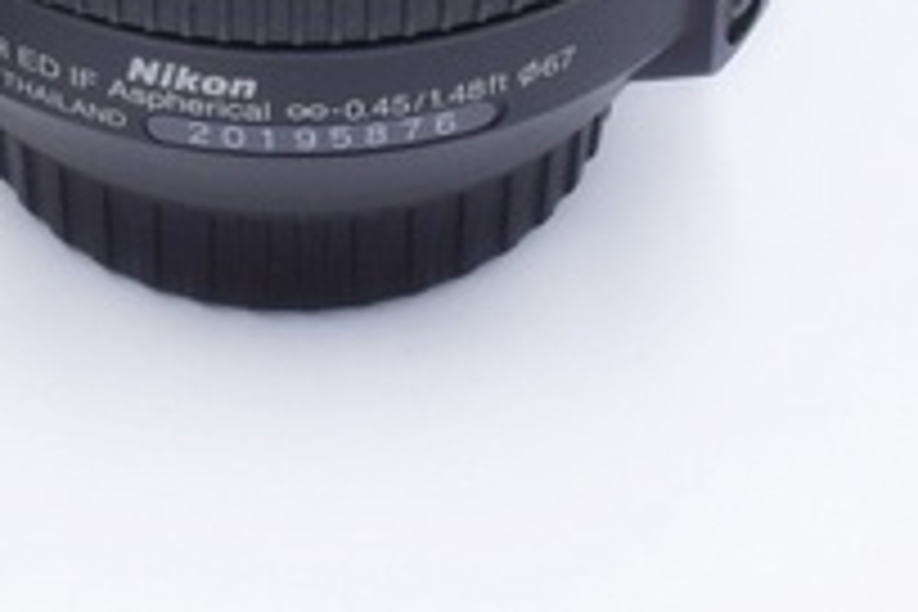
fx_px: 4870
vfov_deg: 6.9
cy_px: -745
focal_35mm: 191
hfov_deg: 10.7
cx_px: 9
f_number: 8
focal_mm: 26
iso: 400
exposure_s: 1/160
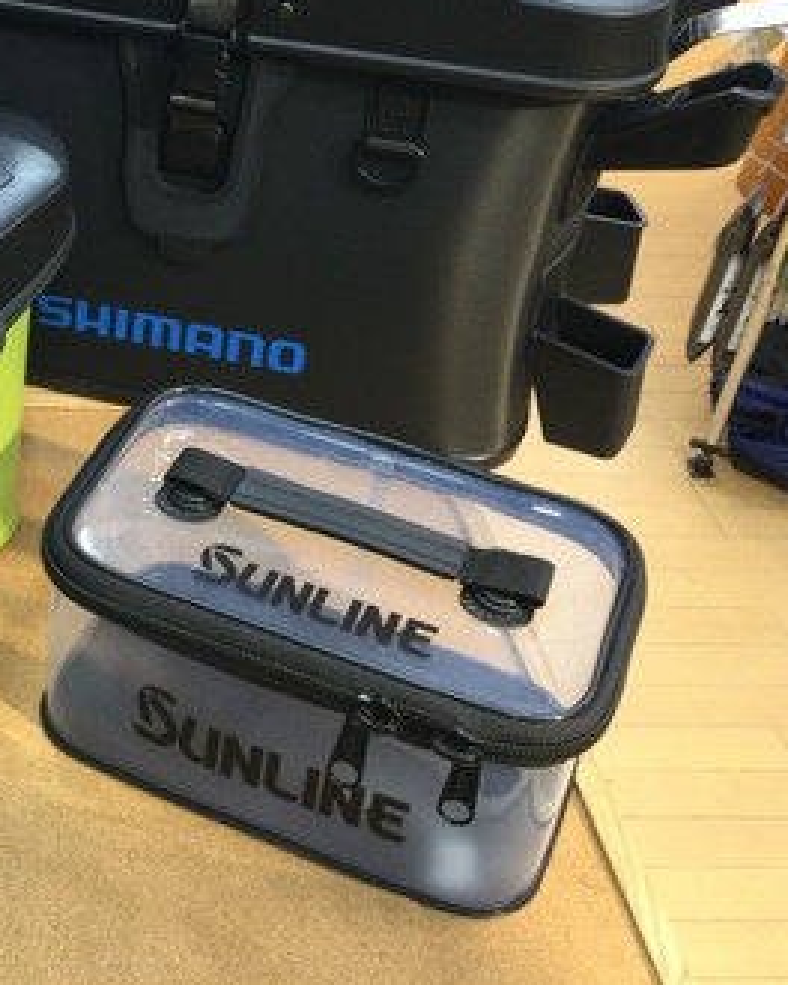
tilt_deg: -35.1
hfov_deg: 25.9
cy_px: 328
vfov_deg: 33.8
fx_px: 1603
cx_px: -36
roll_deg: -2.3
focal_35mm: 55
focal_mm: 3.3
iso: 80
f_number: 2.4
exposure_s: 1/30
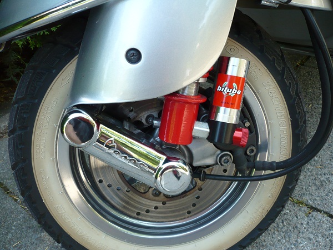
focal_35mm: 35
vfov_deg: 40.7
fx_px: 337
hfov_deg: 52.6
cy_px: 125
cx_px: 166
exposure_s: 1/60
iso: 100
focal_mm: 5.8
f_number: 2.8
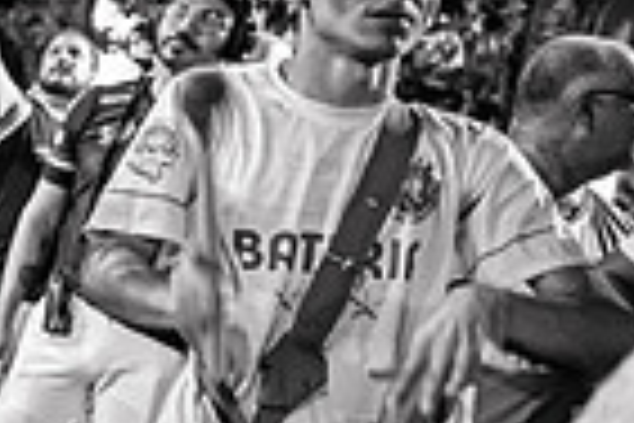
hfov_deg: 16.0
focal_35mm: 99
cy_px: 200
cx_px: -634
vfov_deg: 13.8
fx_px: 1743
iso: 2500
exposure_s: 1/200
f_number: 1.8
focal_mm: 24
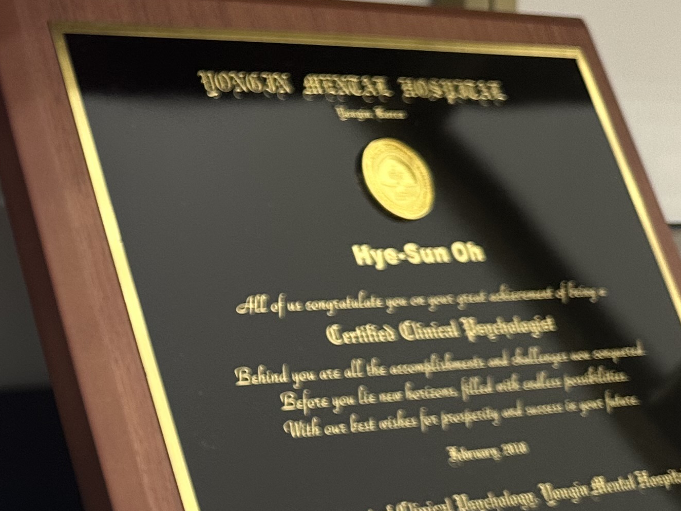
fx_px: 1436
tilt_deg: -1.9
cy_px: 294
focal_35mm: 73
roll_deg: +1.0
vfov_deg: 20.1
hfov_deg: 23.2
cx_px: -238
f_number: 1.78
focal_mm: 6.86
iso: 160
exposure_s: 1/60
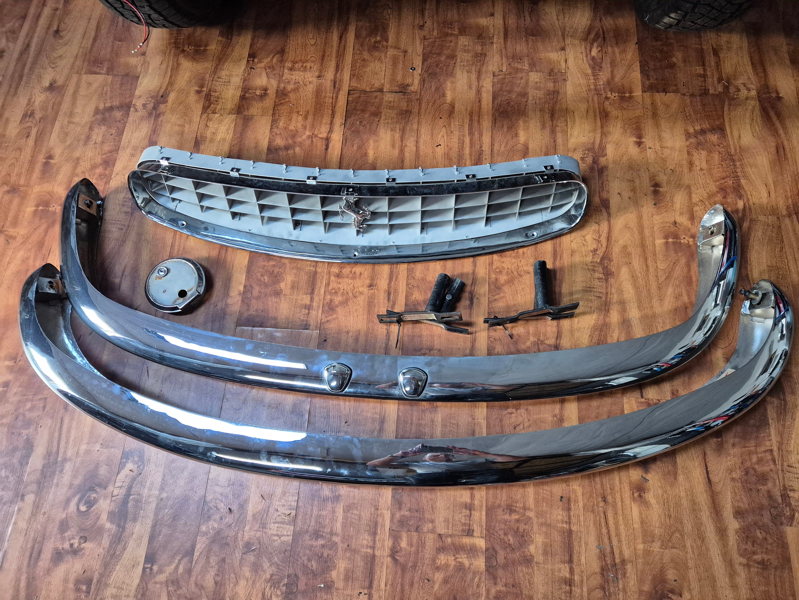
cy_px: 300
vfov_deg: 58.9
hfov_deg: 73.9
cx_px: 400
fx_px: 531
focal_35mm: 23
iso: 1000
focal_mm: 5.4
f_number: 1.8
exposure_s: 1/100
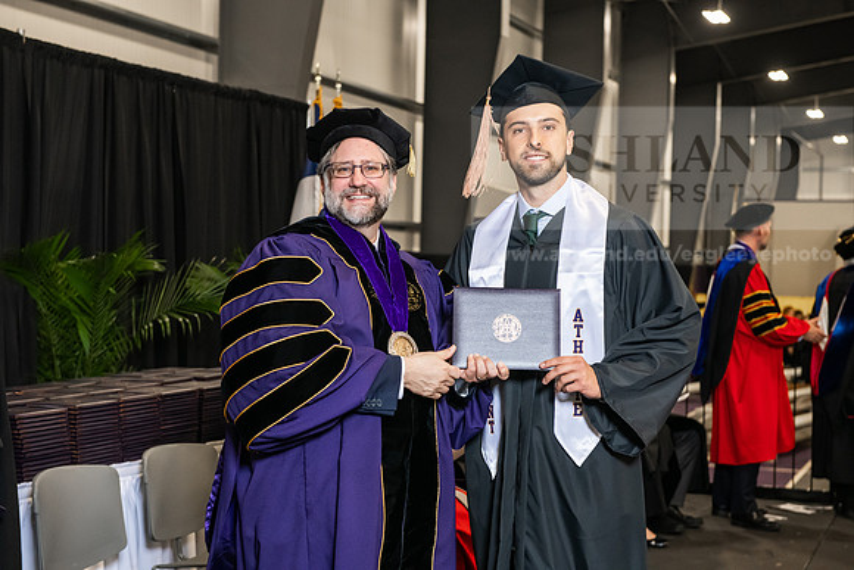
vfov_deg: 21.9
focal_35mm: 62
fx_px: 1471
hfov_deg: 32.4
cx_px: 427
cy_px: 285
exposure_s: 1/200
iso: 2500
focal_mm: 62
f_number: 5
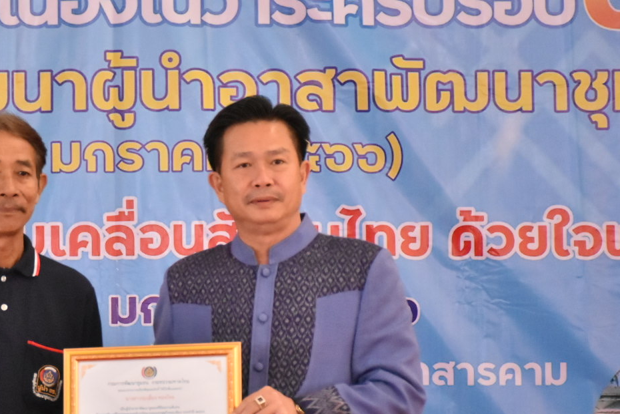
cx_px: 137
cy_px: 339
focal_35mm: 209
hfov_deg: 9.8
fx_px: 3599
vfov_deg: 6.6
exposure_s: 1/250
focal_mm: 80
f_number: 5.3
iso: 4000
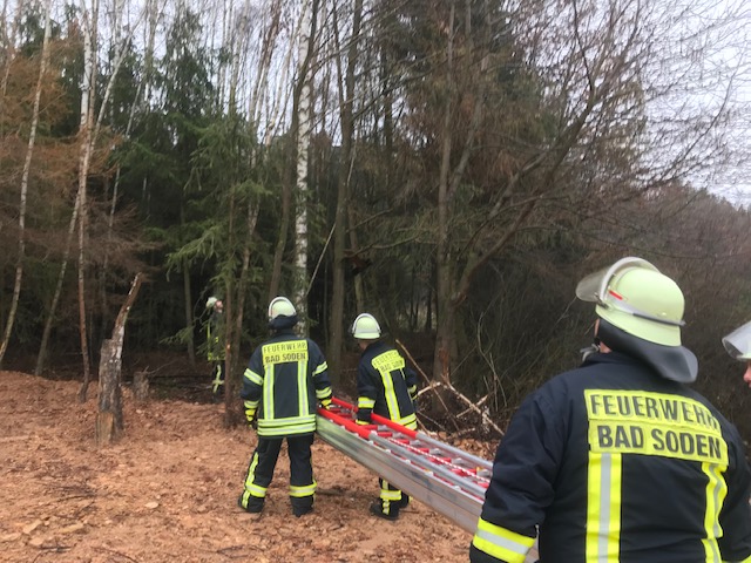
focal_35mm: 28
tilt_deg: +7.5
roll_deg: +1.7
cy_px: 282
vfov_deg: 49.7
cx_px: 376
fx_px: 607
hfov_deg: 63.4
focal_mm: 3.99
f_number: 1.8
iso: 25
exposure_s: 1/50
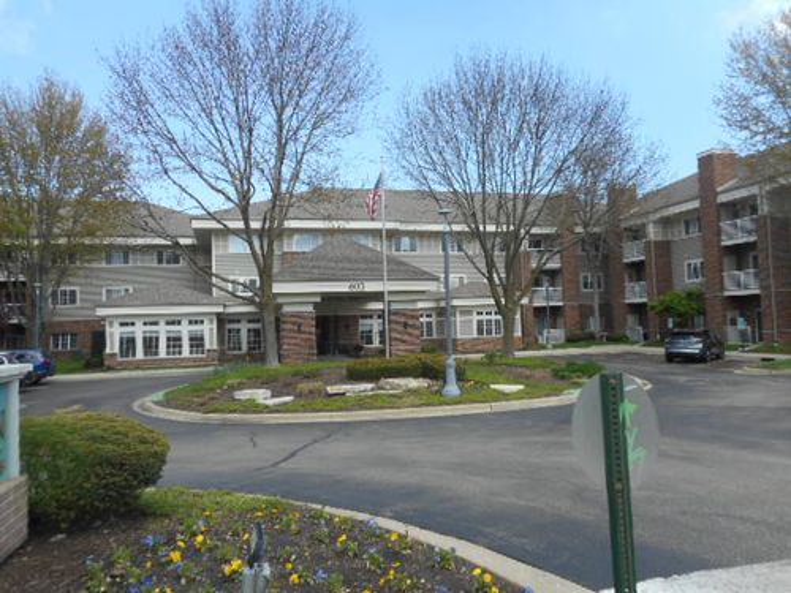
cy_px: 296
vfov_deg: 54.9
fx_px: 571
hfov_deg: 69.4
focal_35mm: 25
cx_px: 396
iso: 80
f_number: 3.7
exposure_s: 1/320
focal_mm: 4.5
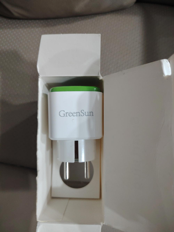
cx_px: 87
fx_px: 161
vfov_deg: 71.6
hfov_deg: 56.8
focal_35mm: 24
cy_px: 116
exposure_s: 1/33.3
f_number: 1.75
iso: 867
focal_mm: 5.25
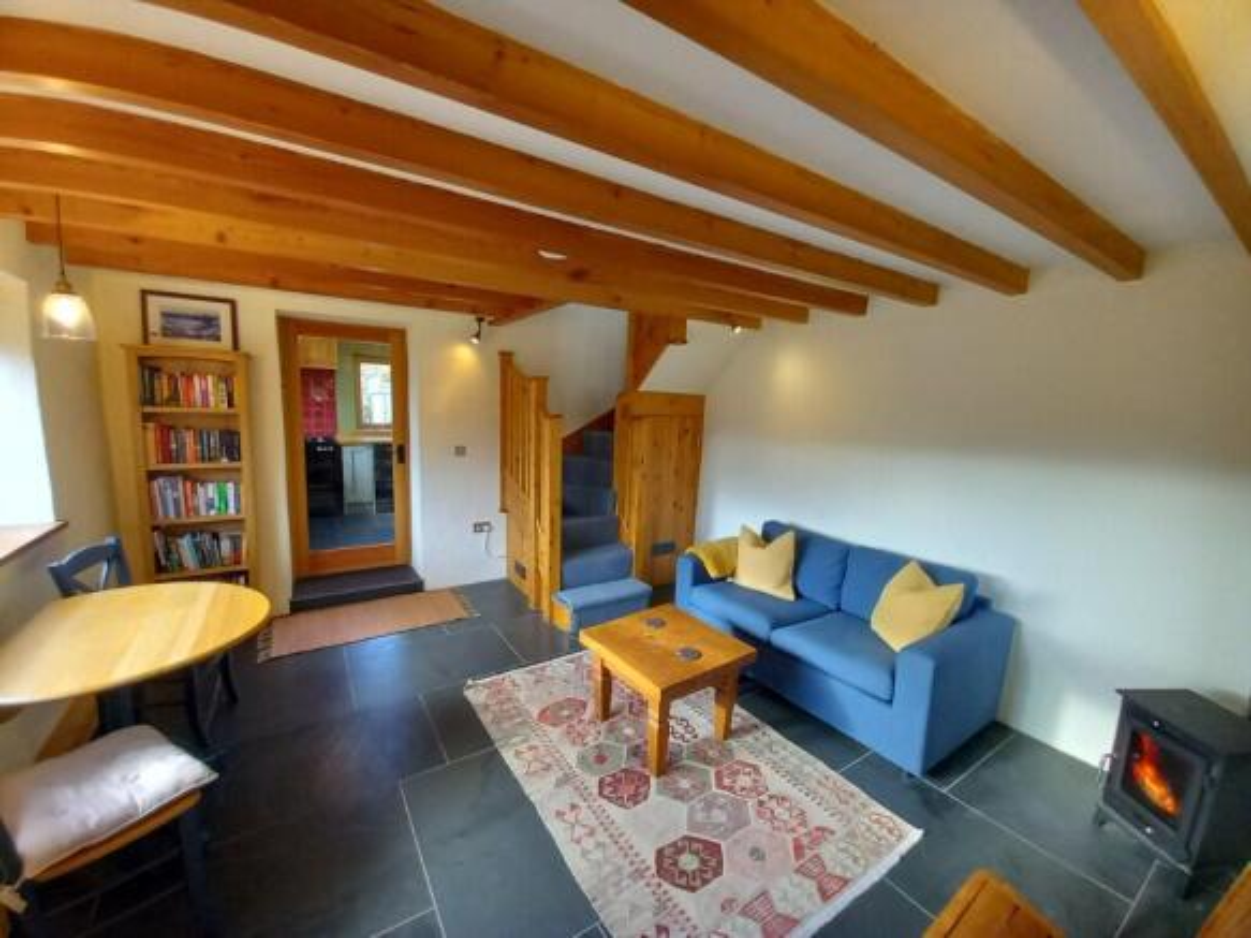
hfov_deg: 106.2
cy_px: 469
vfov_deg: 89.9
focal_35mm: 13
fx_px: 470
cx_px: 626
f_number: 2.2
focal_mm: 1.13
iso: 125
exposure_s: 1/40
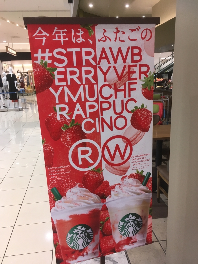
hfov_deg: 48.2
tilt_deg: -14.1
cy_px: 132
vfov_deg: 61.7
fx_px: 221
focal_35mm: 29
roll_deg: +2.0
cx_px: 99
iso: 40
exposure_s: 1/30
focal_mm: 4.15
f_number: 2.2
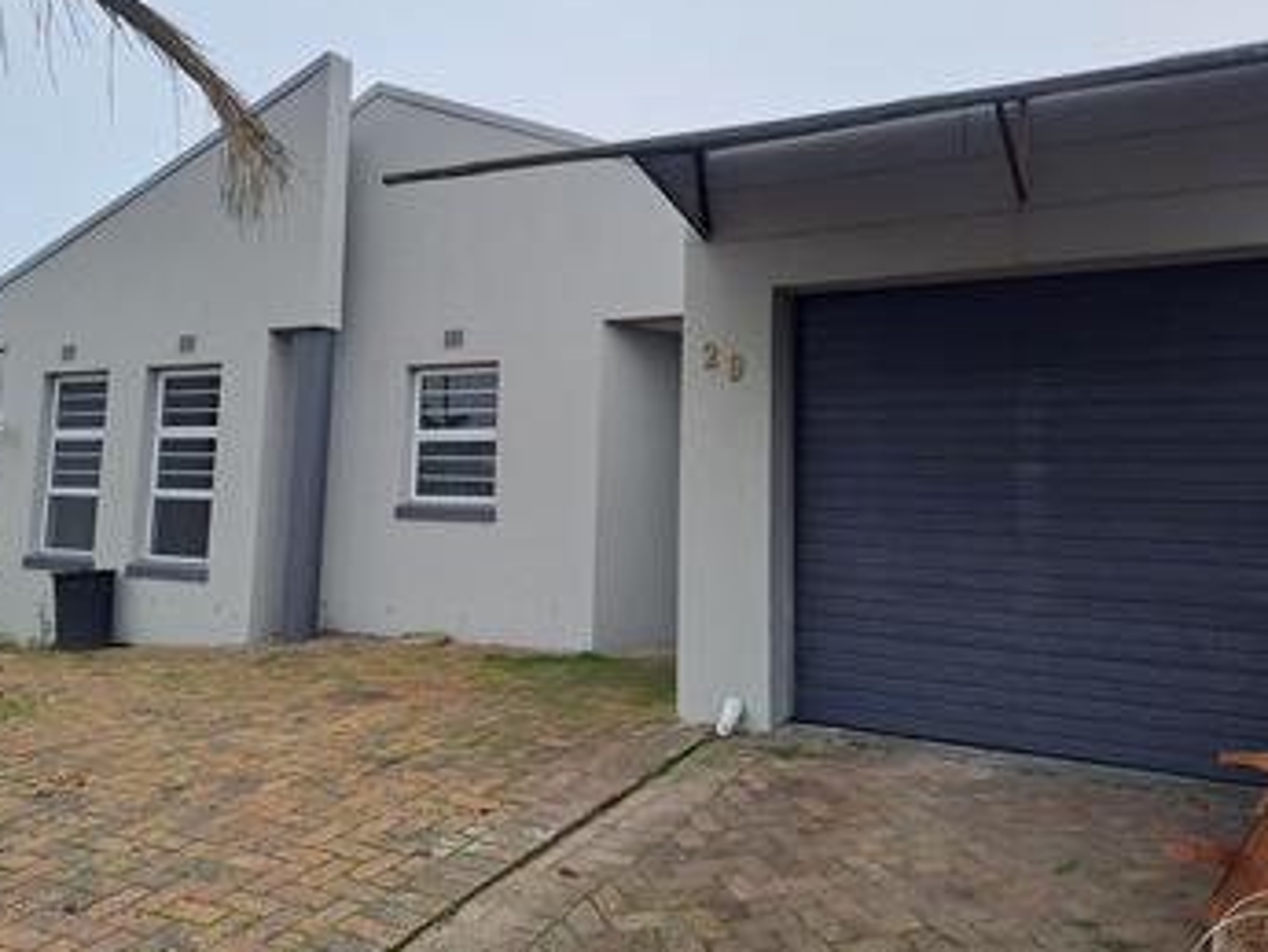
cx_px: 592
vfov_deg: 48.1
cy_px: 412
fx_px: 1063
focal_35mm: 29
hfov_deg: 61.6
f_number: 1.8
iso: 32
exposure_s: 1/371
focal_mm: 4.65
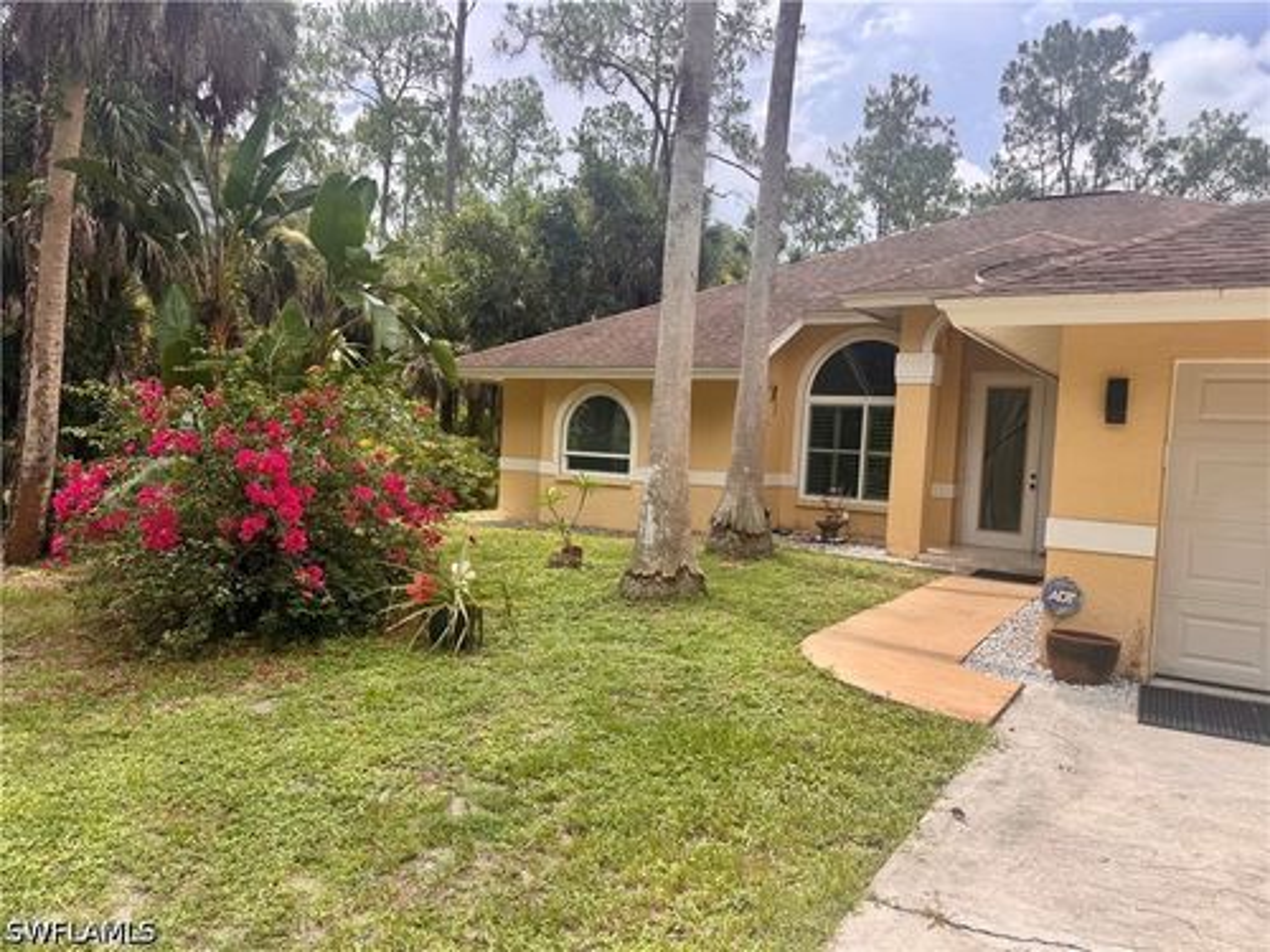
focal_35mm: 24
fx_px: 881
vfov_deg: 56.8
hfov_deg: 71.6
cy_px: 476
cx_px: 635
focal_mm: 6.76
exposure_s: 1/2252
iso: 80
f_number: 1.78
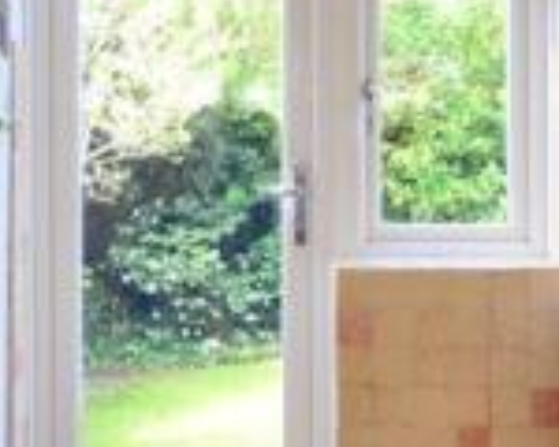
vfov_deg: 20.5
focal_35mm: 74
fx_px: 1224
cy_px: 110
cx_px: 239
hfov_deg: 25.7
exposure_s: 1/8
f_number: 11
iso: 400
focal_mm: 12
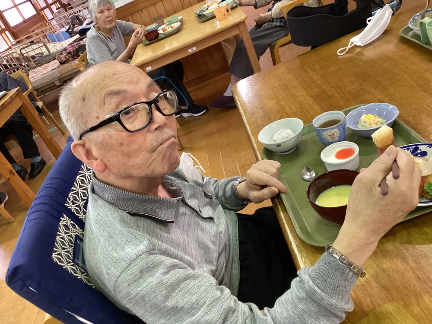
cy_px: 162
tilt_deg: -28.9
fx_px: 387
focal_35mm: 31
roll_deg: +23.4
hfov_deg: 58.4
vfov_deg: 45.4
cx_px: 216
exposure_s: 1/40
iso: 320
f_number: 2.4
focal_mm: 3.3
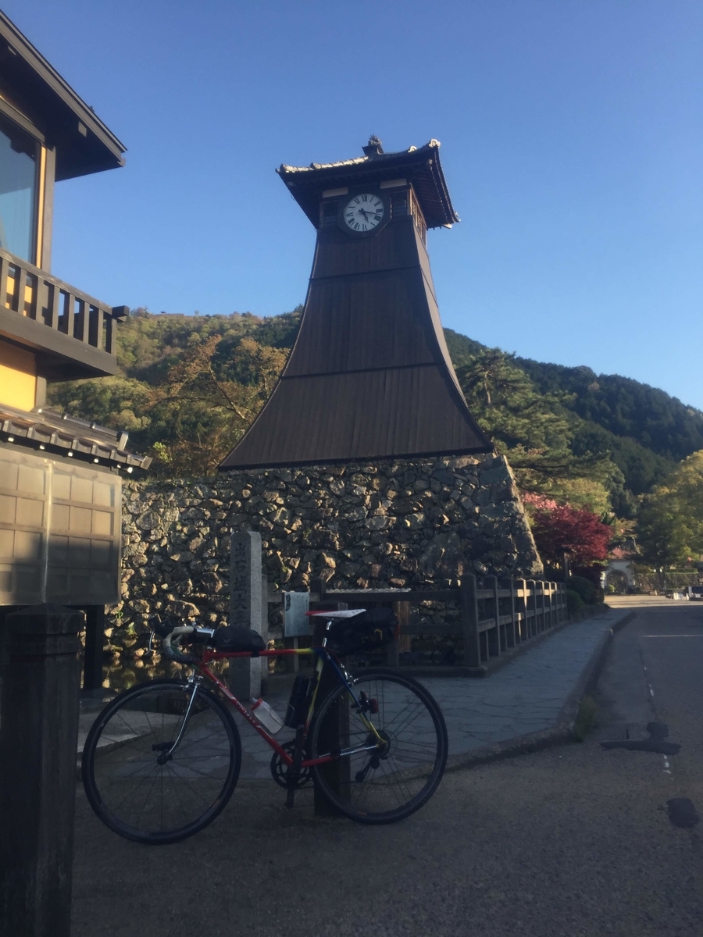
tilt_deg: +11.3
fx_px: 785
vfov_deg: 61.7
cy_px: 468
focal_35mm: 29
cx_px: 352
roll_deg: +2.2
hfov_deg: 48.2
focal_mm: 4.15
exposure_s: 1/514
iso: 32
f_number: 2.2
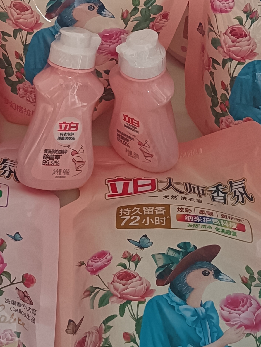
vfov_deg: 28.2
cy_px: 33
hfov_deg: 22.2
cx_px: 97
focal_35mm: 66
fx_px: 663
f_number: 1.9
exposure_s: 1/33.3
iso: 1315
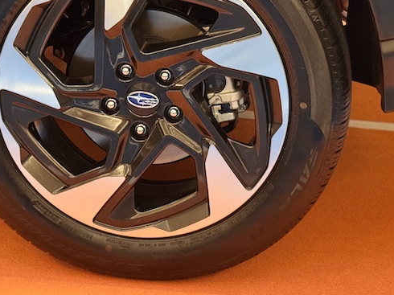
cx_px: 237
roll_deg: -2.5
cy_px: 43
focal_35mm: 98
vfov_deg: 15.0
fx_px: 1115
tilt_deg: -18.0
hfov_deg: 20.0
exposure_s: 1/33
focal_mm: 6.76
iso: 400
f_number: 1.78
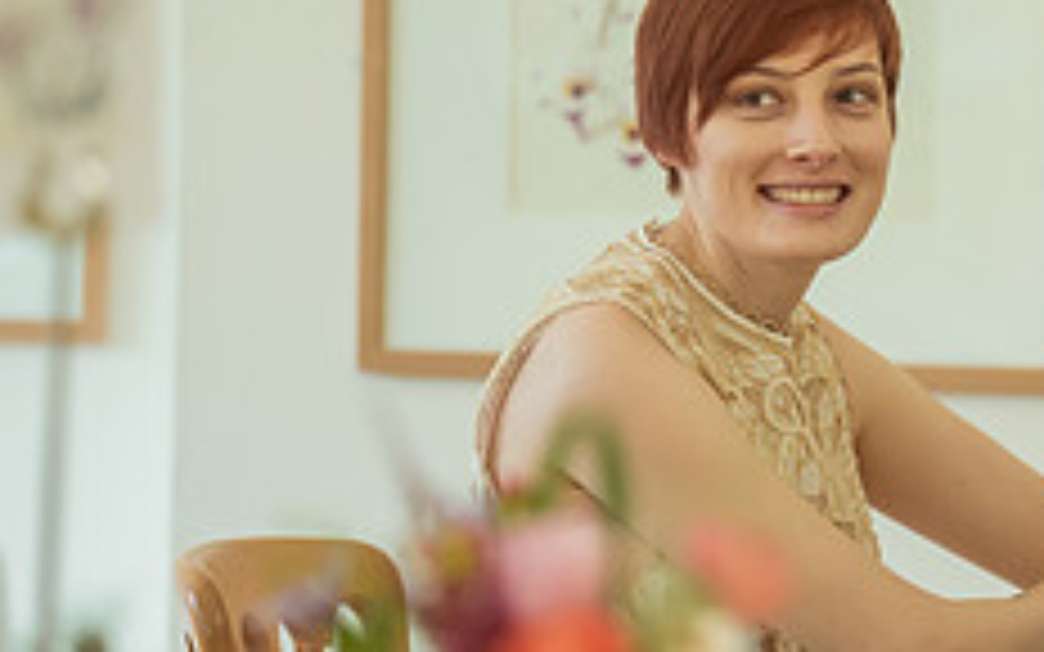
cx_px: 976
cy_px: 236
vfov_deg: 3.8
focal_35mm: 345
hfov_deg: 6.1
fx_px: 9816
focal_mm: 135
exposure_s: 1/2000
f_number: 1.8
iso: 2500
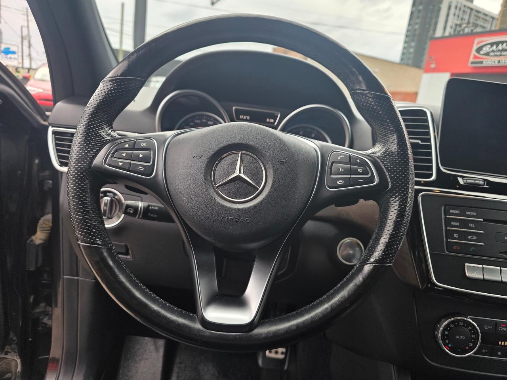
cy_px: 190
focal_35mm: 23
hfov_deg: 73.9
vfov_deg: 58.9
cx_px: 254
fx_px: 337
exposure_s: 1/95.8
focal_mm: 6.3
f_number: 1.7
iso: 16
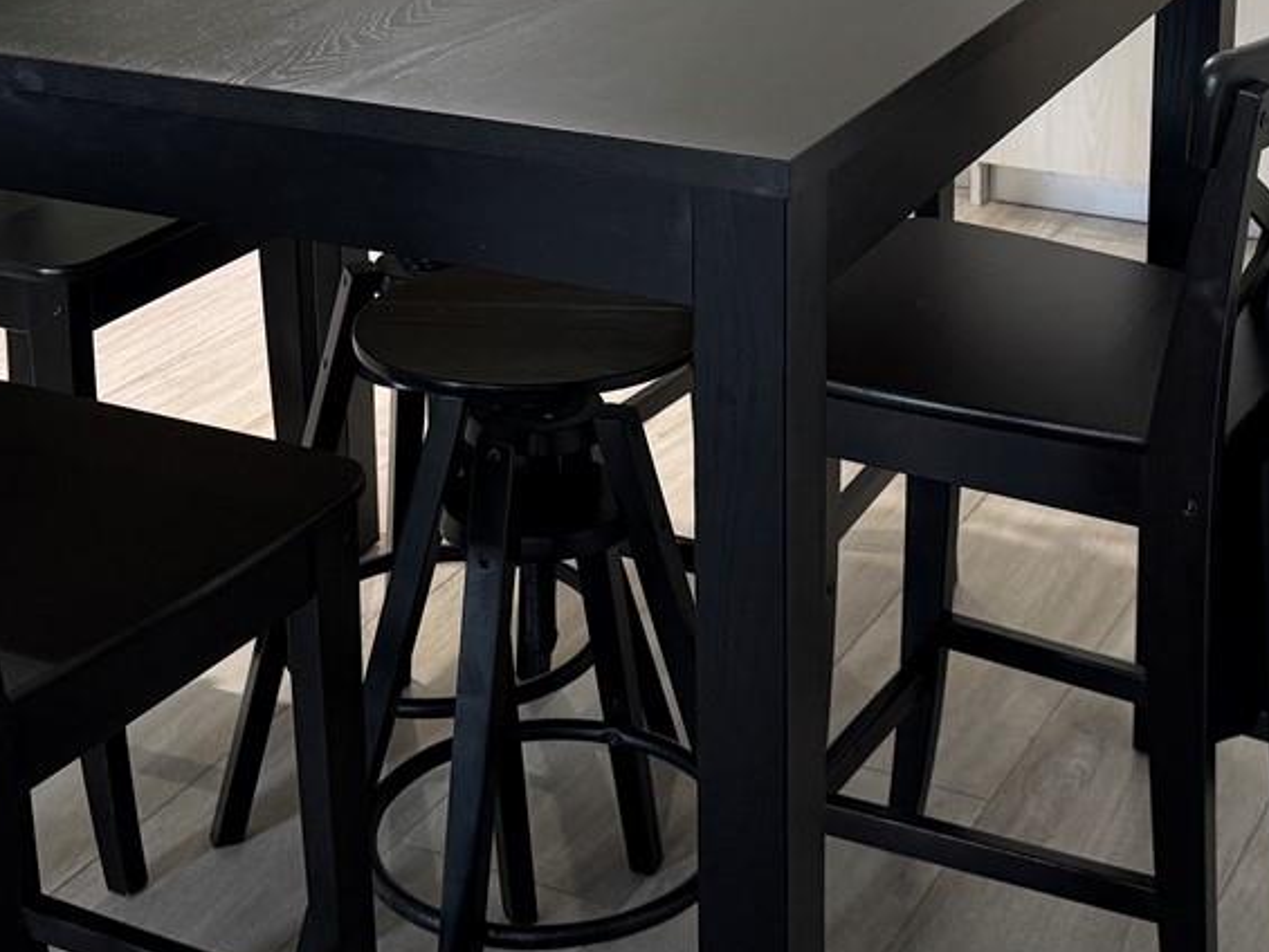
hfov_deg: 28.6
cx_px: 647
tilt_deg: -14.2
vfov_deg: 20.9
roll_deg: +1.0
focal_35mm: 68
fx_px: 2493
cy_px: -11
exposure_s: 1/60
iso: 200
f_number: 1.78
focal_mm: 6.76
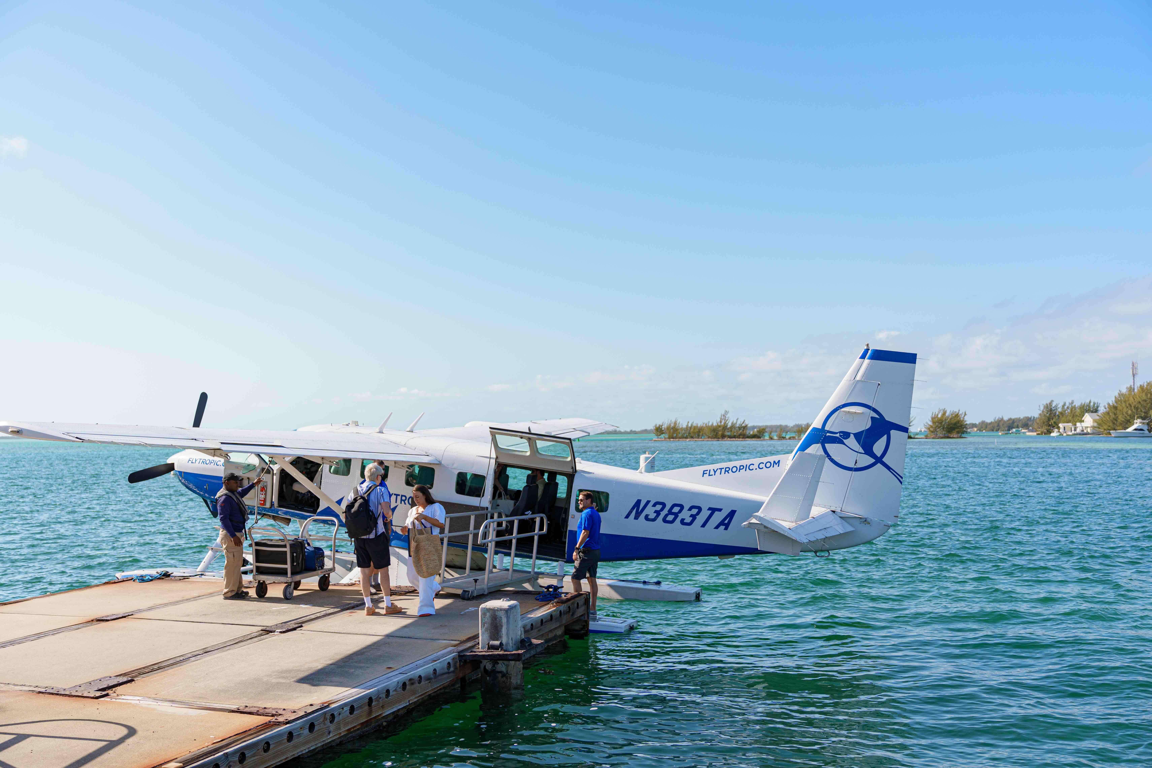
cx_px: 576
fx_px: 1120
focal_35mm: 35
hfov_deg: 54.4
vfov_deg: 37.9
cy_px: 384
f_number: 2.8
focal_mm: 35
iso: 125
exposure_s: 1/2000
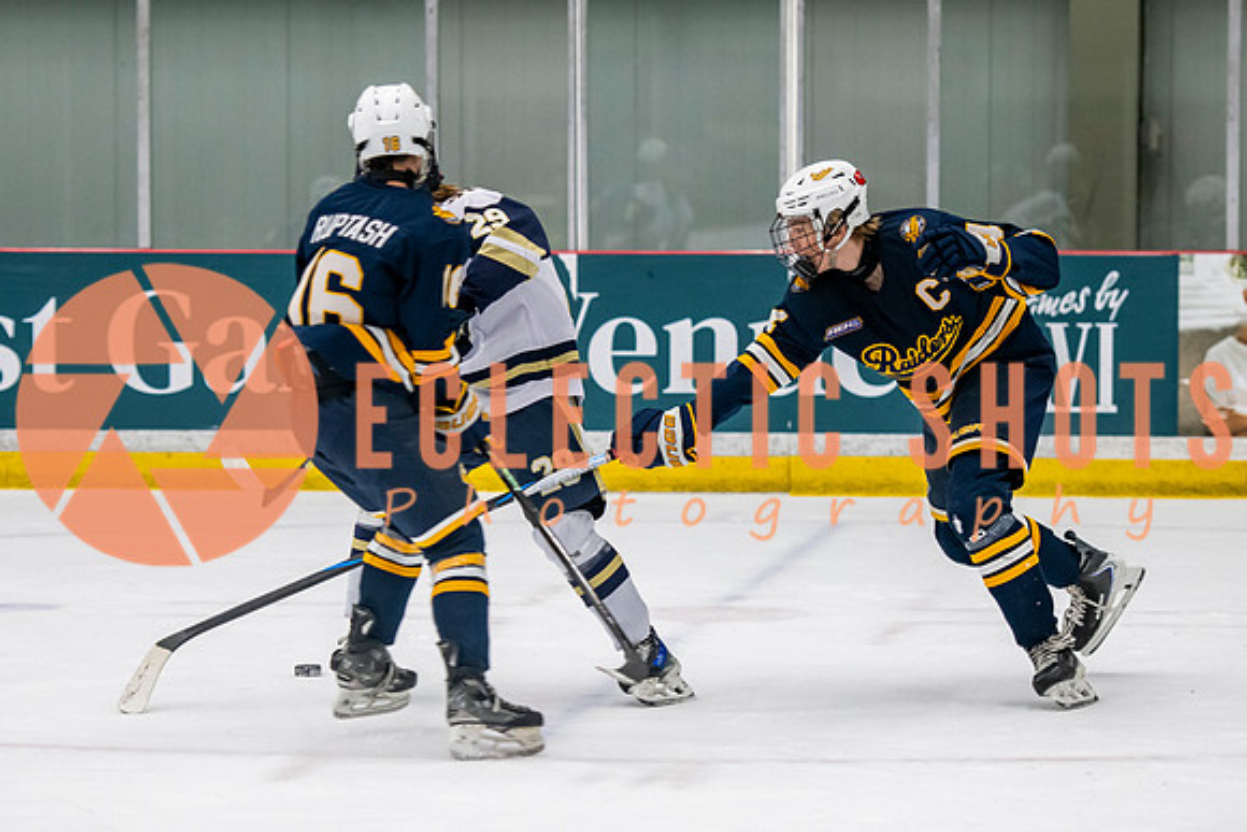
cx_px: 515
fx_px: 6388
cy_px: 435
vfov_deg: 7.5
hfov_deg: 11.1
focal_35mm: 184
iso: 2000
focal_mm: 112
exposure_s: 1/640
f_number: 3.2
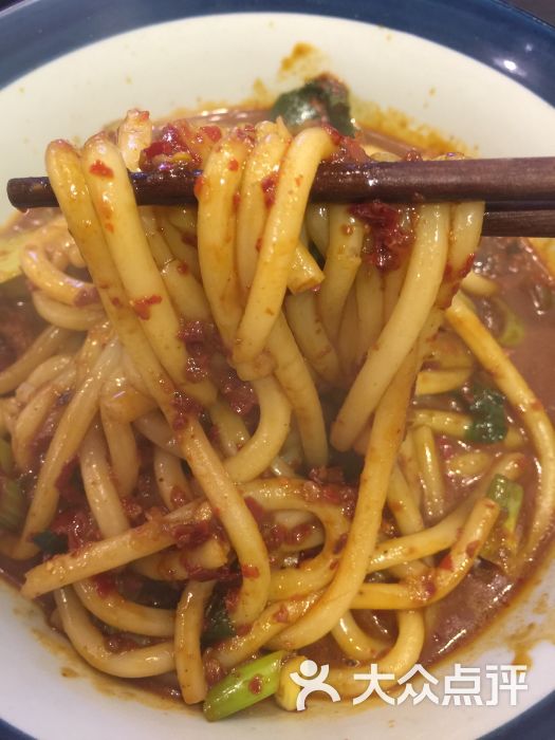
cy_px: 370
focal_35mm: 29
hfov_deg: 48.2
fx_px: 620
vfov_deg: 61.7
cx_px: 278
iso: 80
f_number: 2.2
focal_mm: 4.15
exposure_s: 1/17
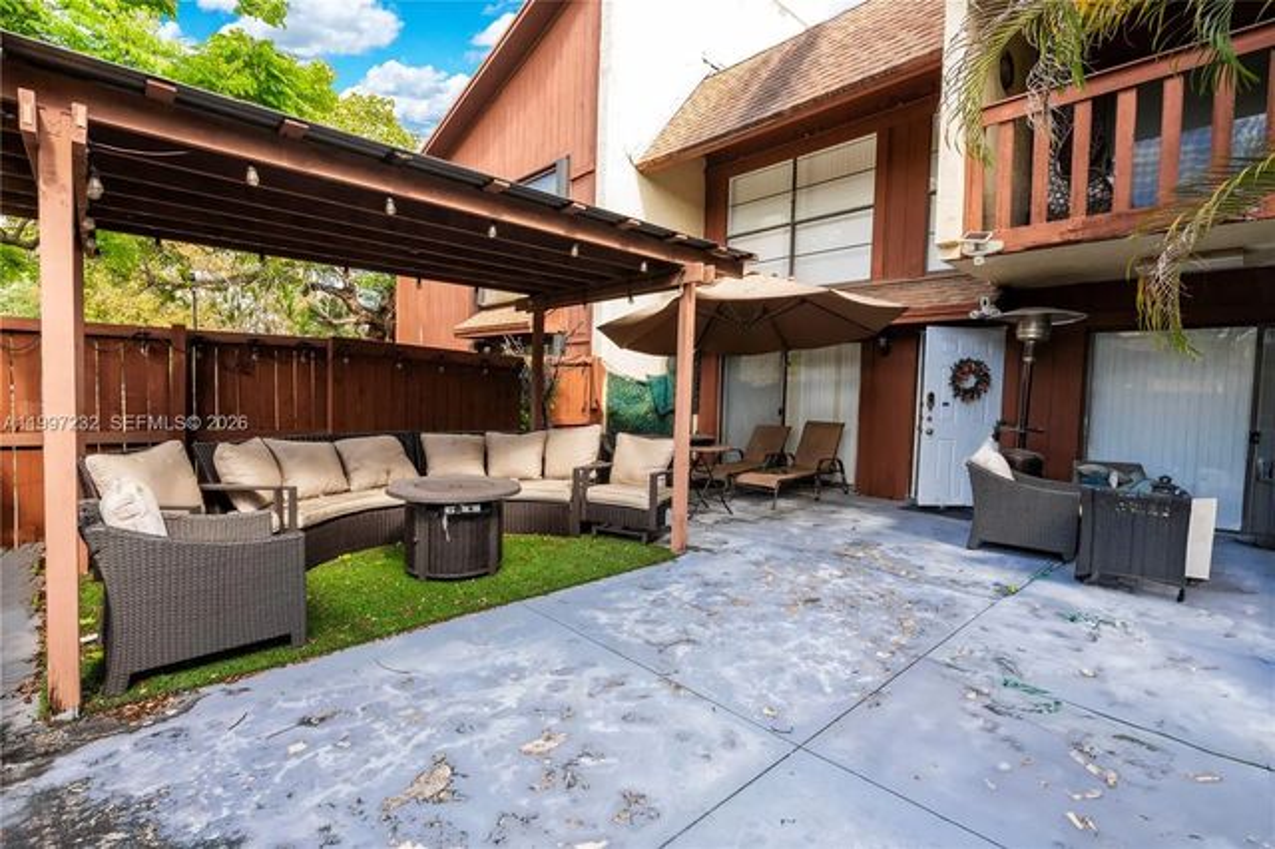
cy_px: 424
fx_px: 584
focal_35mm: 16
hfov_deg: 95.0
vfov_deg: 72.0
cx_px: 638
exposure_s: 1/50
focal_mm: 11
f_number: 8
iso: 250
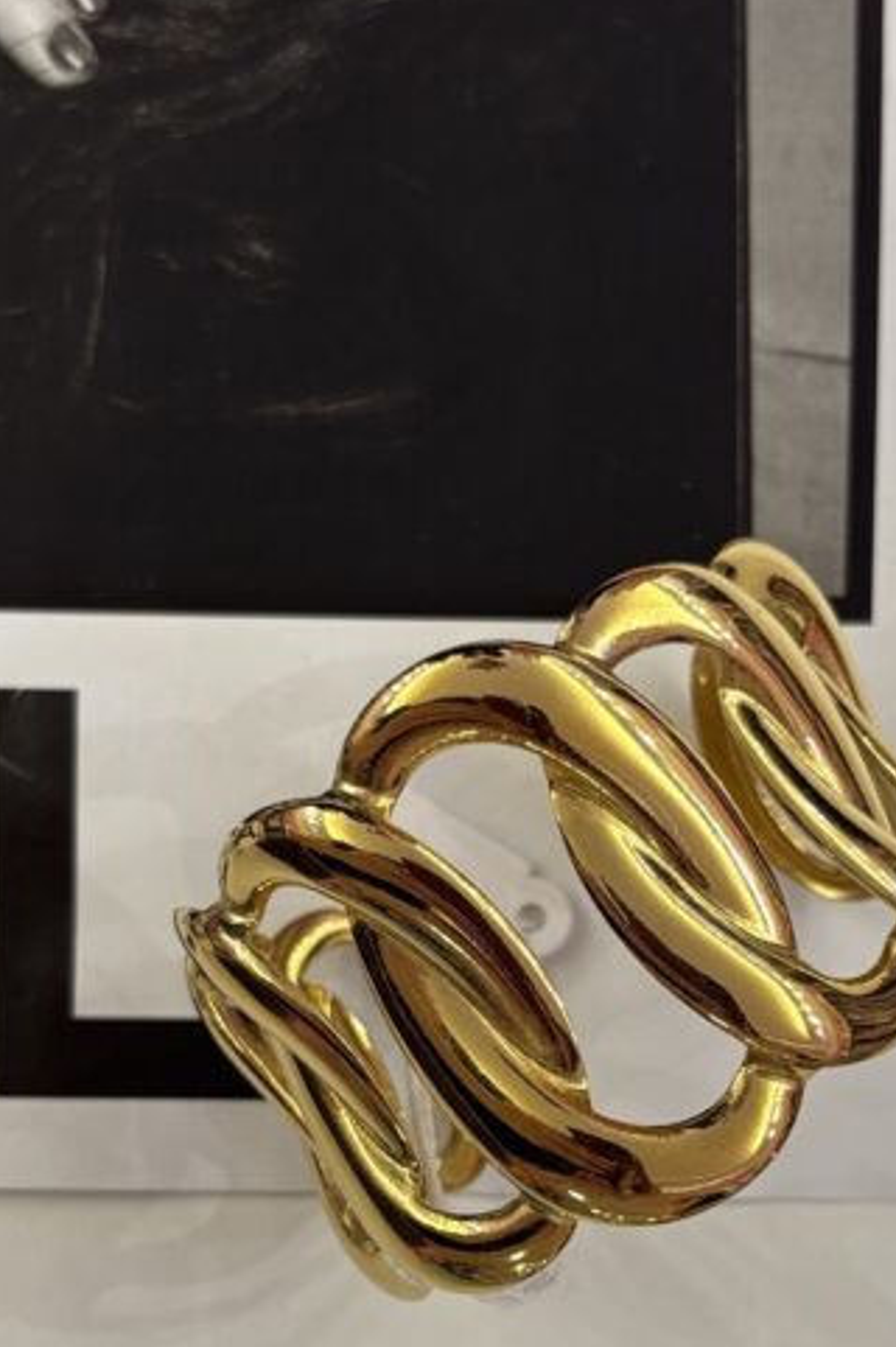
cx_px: 512
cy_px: 924
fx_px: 1682
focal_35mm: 45
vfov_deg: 42.9
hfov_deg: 29.8
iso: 100
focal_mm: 5.96
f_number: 1.6
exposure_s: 1/100
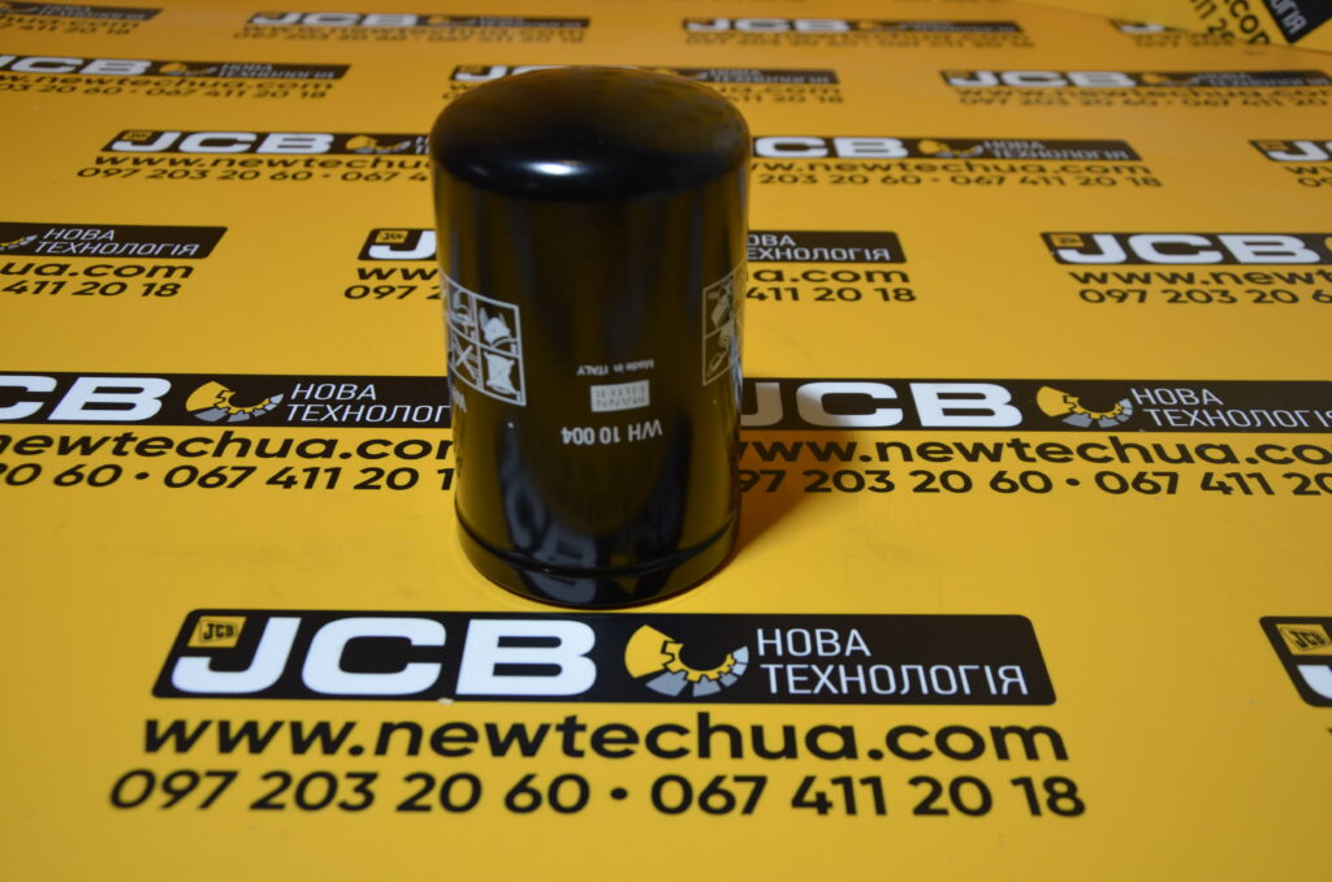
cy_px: 441
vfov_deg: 35.3
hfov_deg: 51.4
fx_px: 1384
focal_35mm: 38
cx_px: 666
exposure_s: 1/100
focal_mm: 25
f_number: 5
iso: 400
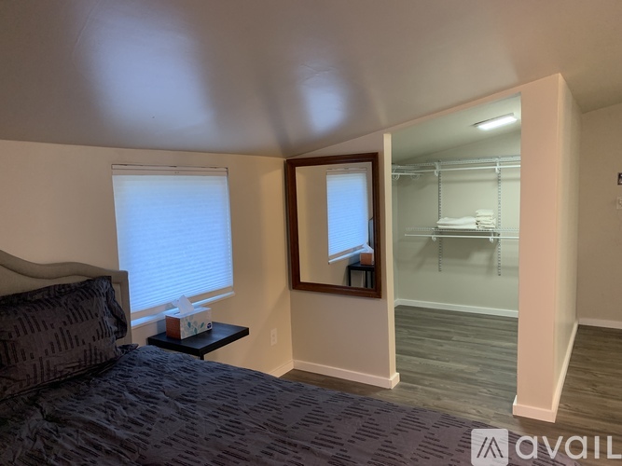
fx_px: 467
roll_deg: +1.5
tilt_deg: -5.5
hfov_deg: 67.3
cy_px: 233
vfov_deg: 53.0
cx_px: 311
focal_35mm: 26
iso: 250
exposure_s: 1/60
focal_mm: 4.25
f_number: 1.8
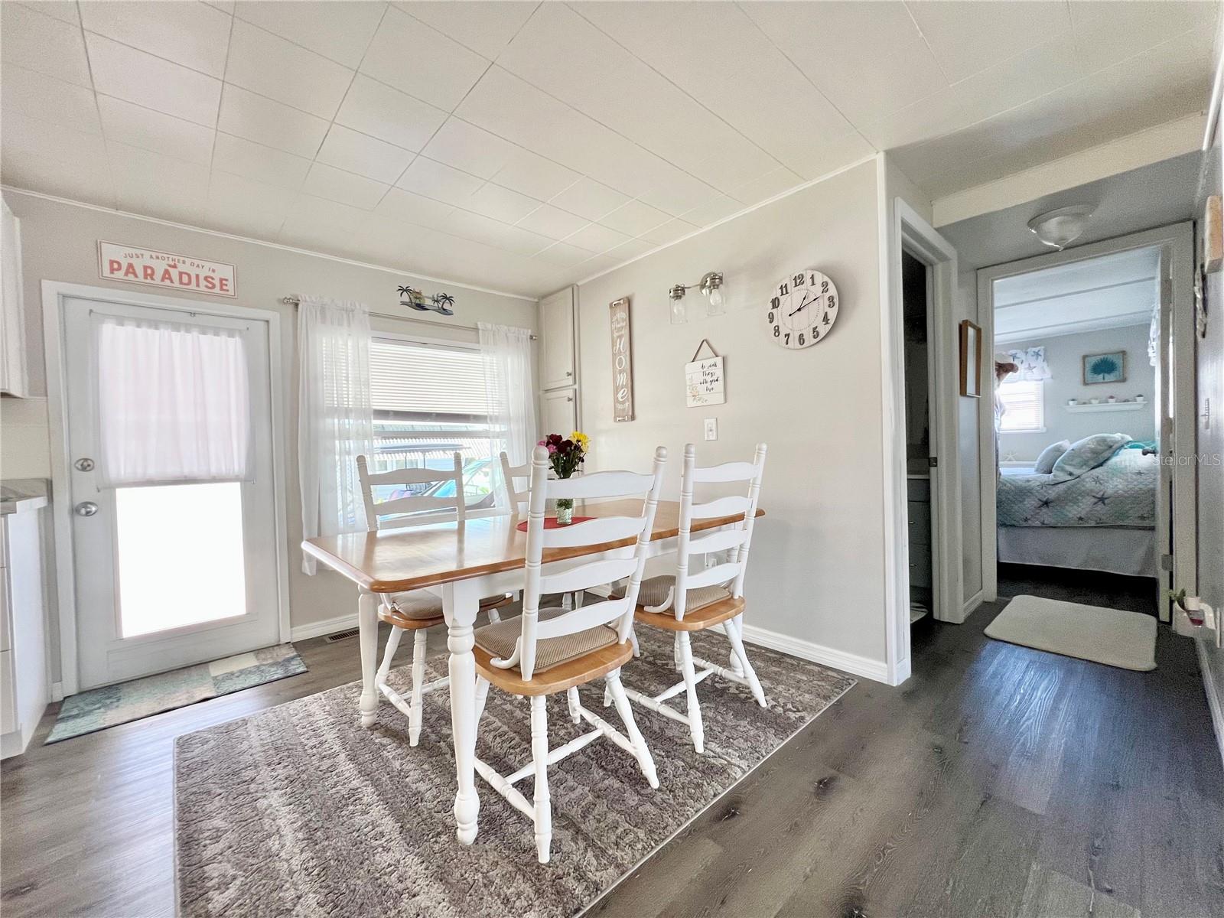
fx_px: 460
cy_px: 459
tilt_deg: -1.1
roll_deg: +1.2
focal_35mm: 13
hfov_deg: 106.2
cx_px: 612
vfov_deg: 89.9
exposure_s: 1/120
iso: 160
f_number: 1.8
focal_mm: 1.57
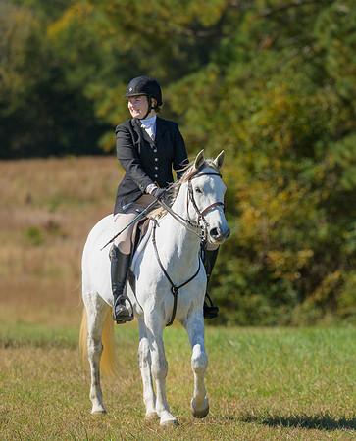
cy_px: 186
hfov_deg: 4.8
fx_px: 4251
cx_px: 243
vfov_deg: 5.9
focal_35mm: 324
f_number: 4
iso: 200
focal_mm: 200
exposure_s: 1/800
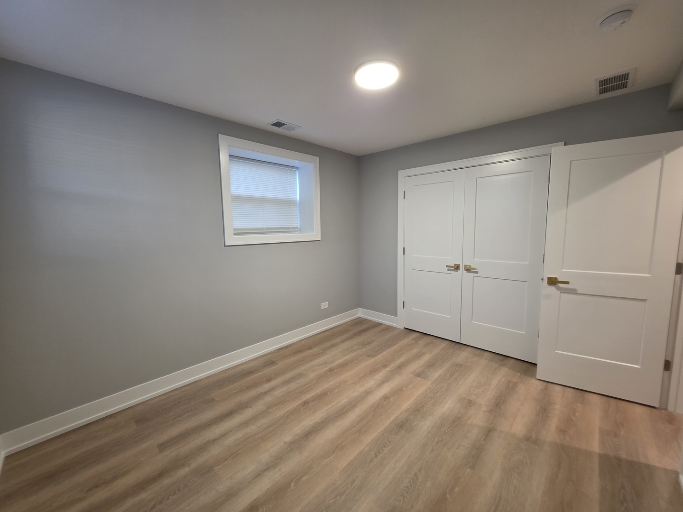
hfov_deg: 106.2
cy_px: 256
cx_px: 342
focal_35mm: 13
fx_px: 256
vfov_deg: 89.9
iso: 160
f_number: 1.9
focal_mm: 2.2
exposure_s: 1/60
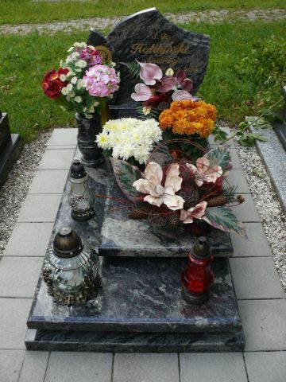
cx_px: 143
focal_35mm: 35
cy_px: 191
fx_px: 386
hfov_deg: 40.7
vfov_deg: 52.6
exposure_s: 1/250
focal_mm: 7.4
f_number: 4
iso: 100
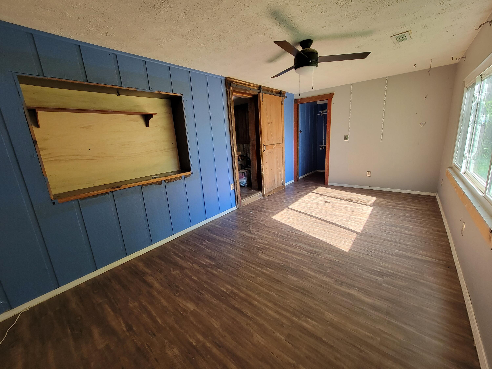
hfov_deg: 106.2
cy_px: 184
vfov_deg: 89.9
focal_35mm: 13
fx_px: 185
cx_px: 246
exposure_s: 1/60
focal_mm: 2.2
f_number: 2.2
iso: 125
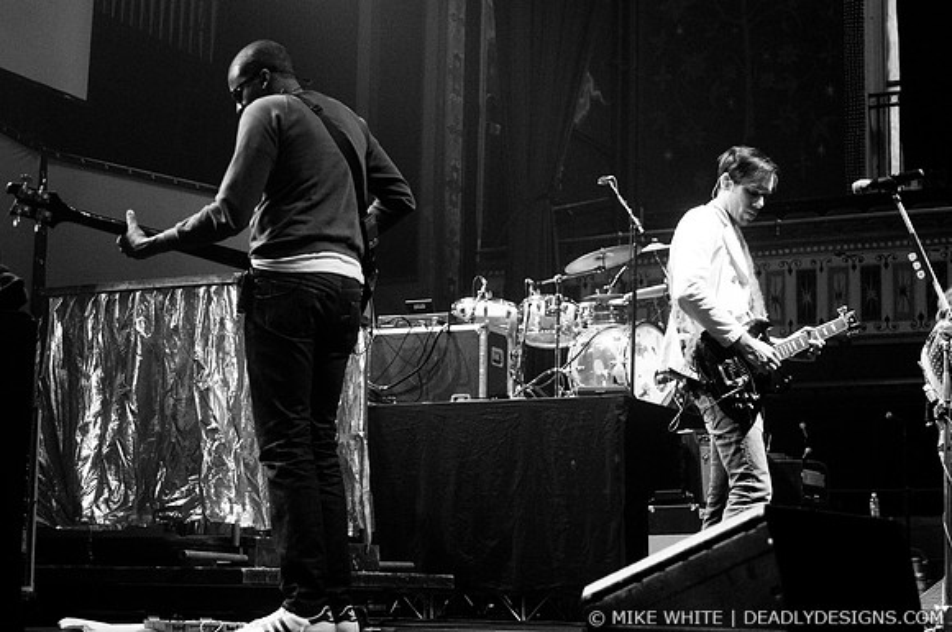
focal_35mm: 66
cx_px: 476
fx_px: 1743
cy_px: 316
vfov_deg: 20.6
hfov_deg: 30.6
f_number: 2.8
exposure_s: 1/400
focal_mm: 44
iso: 800
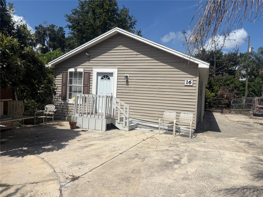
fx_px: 198
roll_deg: -2.3
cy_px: 98
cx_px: 132
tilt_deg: -0.5
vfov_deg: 53.1
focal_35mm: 26
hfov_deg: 67.3
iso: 50
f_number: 1.6
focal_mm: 5.96
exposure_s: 1/6993
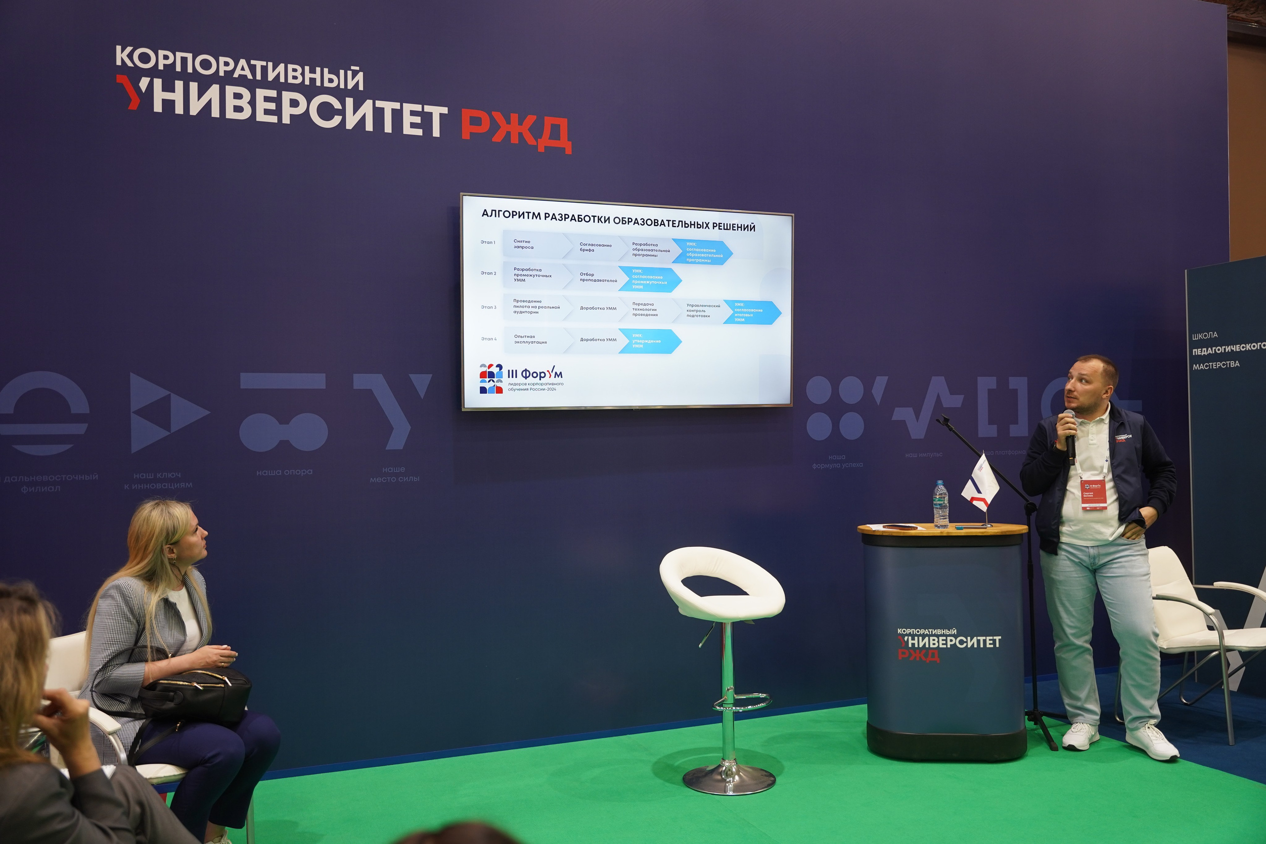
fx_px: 1069
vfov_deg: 43.1
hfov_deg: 61.3
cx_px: 633
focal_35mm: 30
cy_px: 422
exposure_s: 1/125
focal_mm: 30.4
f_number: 2.8
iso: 640
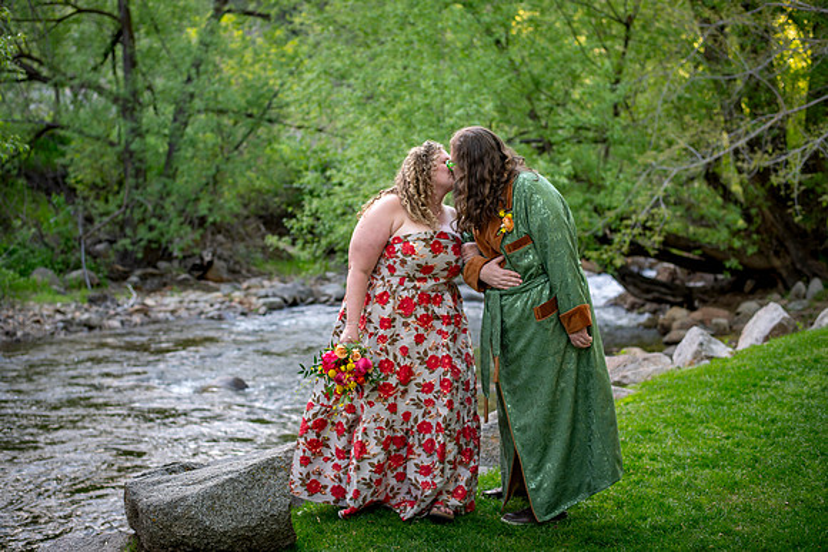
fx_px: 1251
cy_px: 265
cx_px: 392
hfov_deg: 36.6
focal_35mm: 54
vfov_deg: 24.9
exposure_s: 1/200
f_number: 2.8
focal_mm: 50
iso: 160
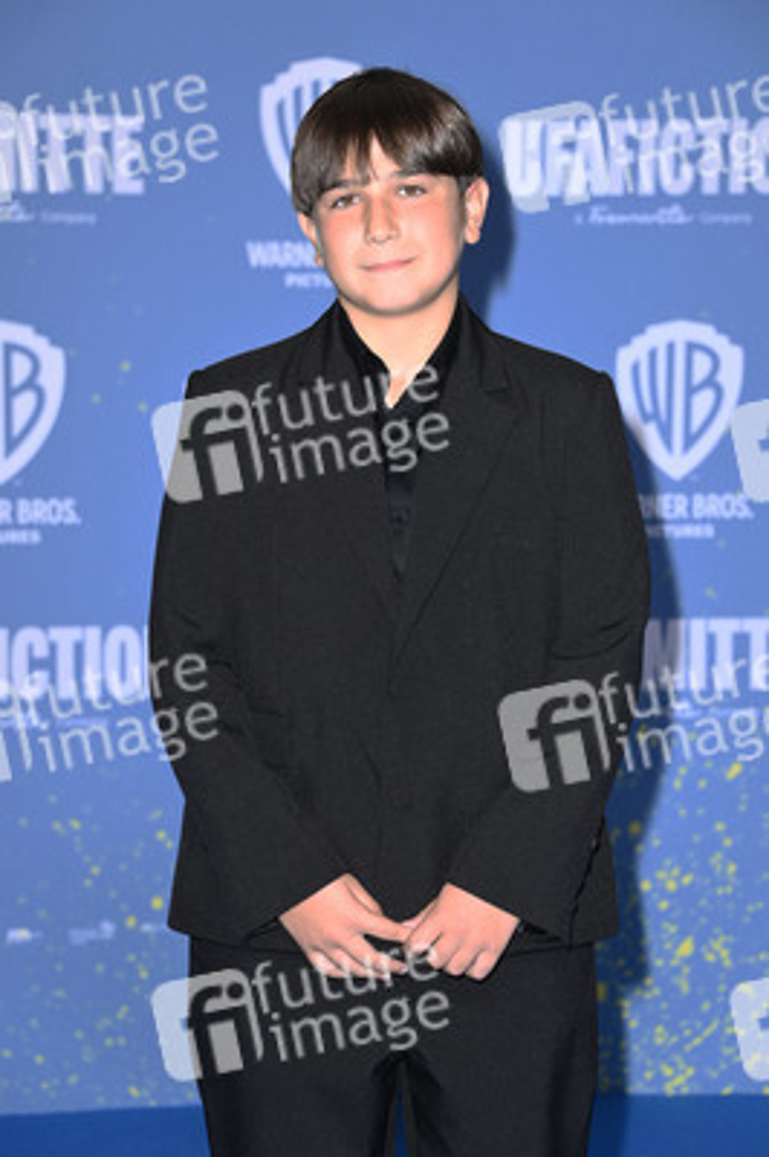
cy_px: 578
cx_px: 384
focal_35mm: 112
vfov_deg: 18.3
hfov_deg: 12.2
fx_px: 3595
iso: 1250
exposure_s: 1/250
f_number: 5.6
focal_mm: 112
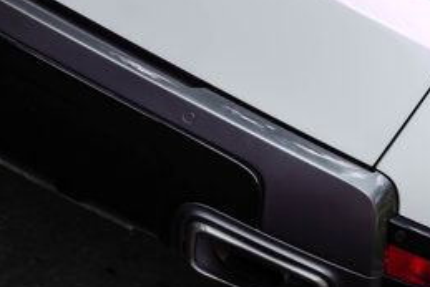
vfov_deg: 13.8
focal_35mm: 99
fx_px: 1183
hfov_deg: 19.4
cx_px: 515
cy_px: 54
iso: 500
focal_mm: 40
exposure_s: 1/1600
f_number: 3.5
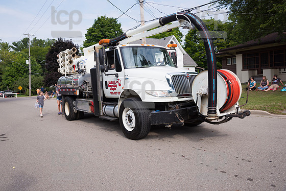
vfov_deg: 45.0
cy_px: 95
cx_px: 139
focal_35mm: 29
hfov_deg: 63.6
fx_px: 230
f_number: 6.3
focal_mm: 28
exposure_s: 1/500
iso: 125
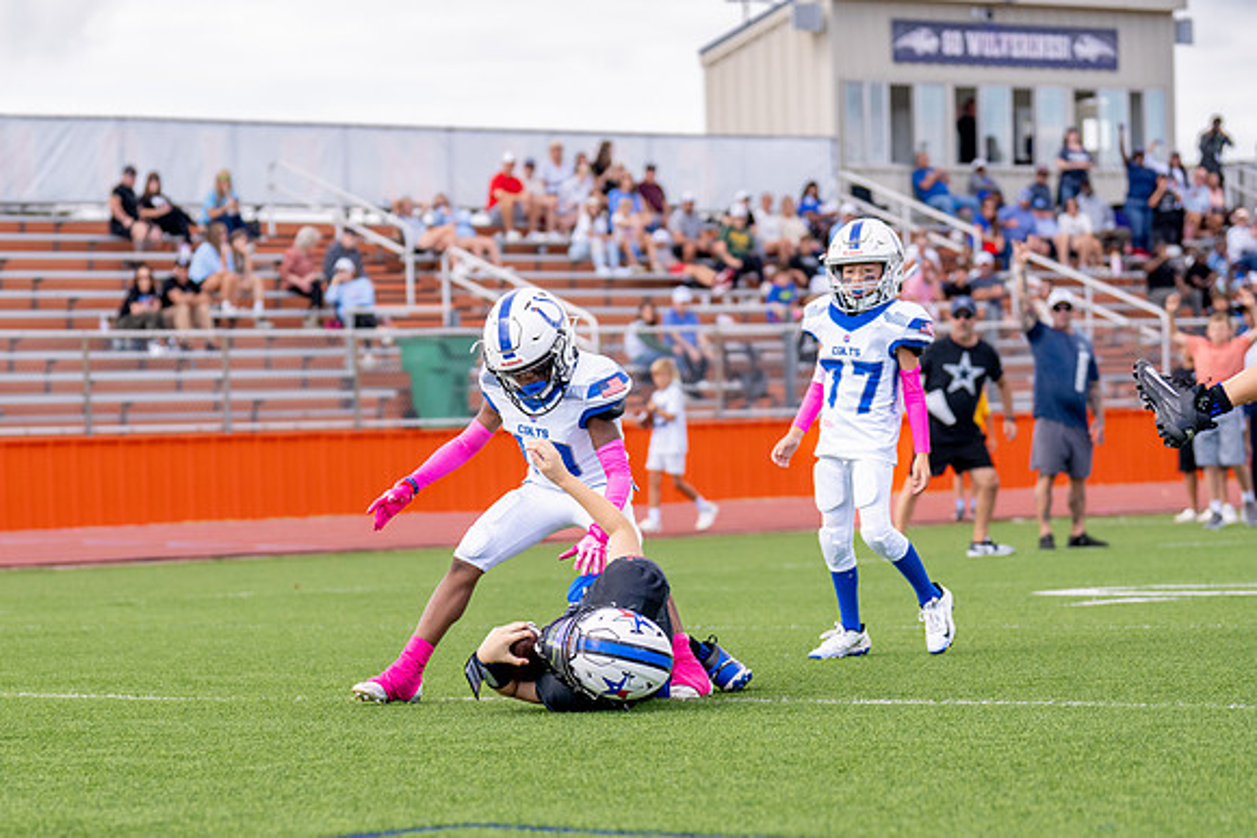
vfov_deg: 9.5
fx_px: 5020
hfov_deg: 14.3
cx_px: 459
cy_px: 656
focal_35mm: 144
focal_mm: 87
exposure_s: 1/3200
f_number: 2.8
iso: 400
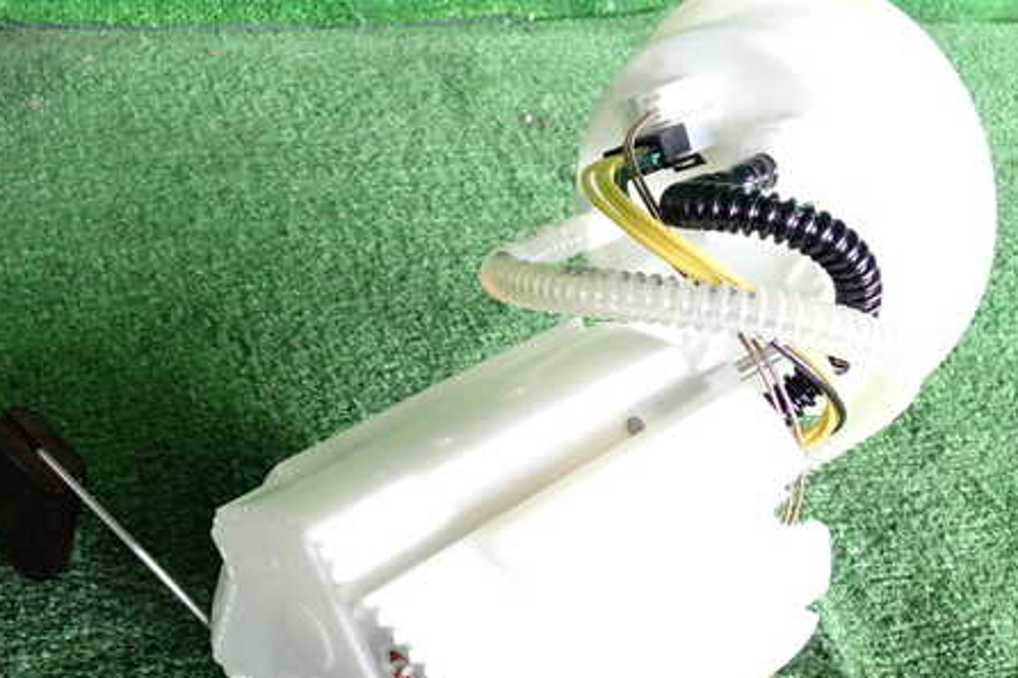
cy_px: 459
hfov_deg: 46.4
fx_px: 1187
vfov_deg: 31.6
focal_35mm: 42
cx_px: 491
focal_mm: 5.4
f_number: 2.3
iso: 320
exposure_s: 1/125
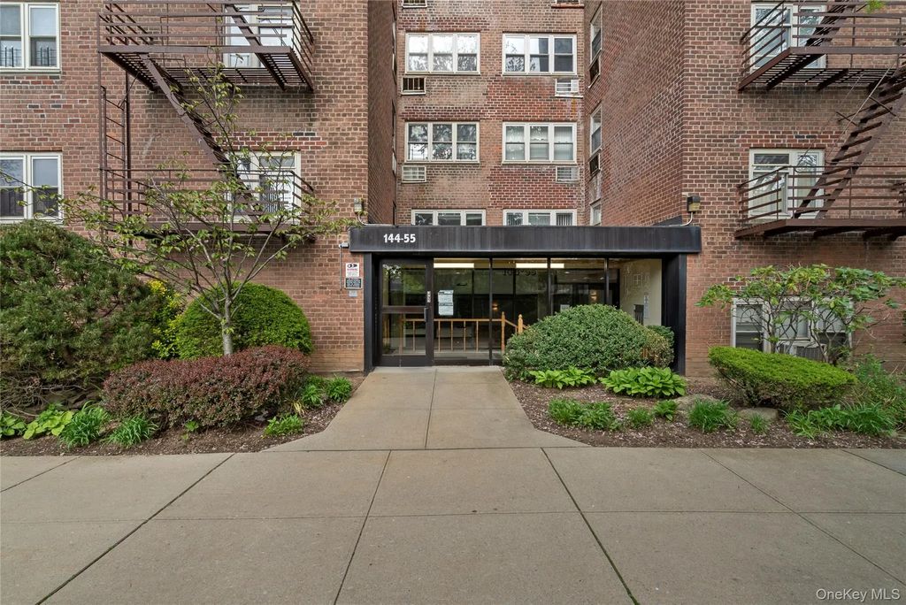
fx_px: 403
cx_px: 453
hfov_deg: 96.7
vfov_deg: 73.8
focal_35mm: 16
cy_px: 302
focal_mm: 16
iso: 250
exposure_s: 1/15
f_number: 18
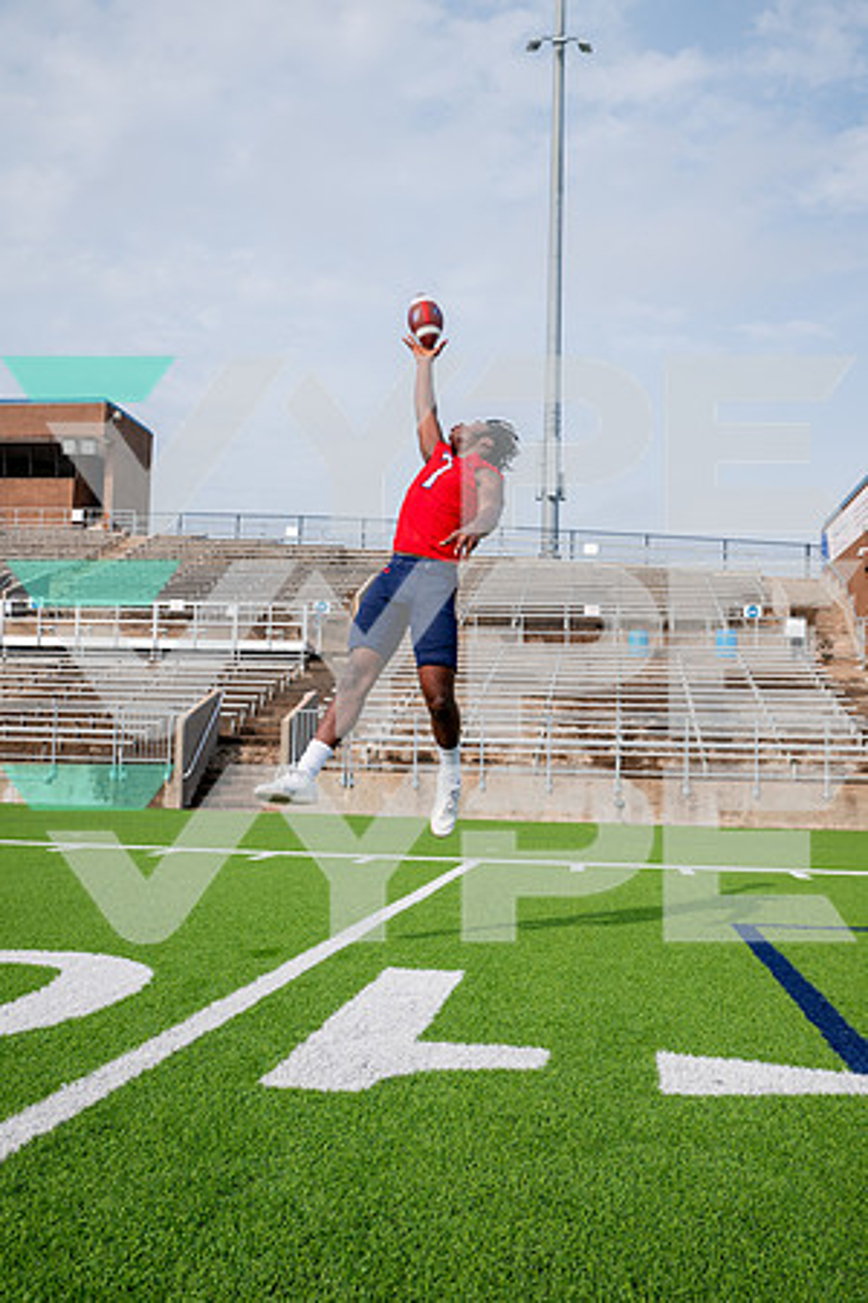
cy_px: 652
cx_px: 434
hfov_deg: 37.9
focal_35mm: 35
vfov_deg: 54.4
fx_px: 1266
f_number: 7.1
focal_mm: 35
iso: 125
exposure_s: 1/320
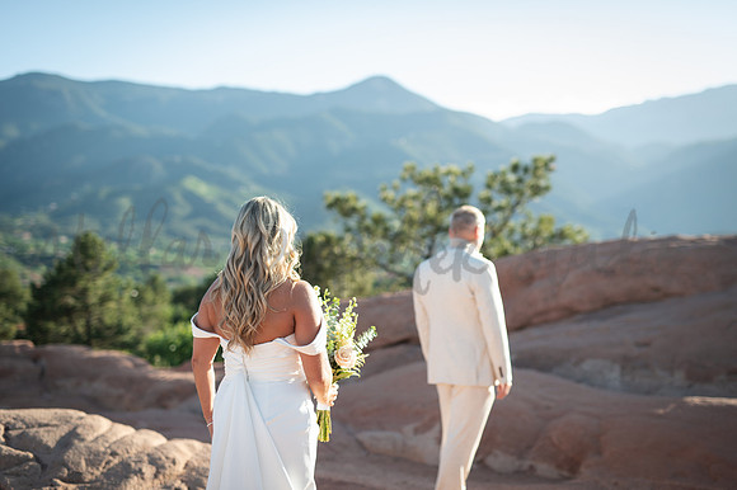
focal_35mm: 50
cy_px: 245
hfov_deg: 39.6
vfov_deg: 27.0
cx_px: 368
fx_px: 1023
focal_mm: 50
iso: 100
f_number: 2
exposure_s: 1/1000
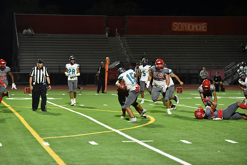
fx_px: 892
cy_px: 82
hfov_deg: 15.8
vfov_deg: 10.6
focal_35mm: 130
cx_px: 124
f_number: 2.8
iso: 8000
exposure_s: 1/1000
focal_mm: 130
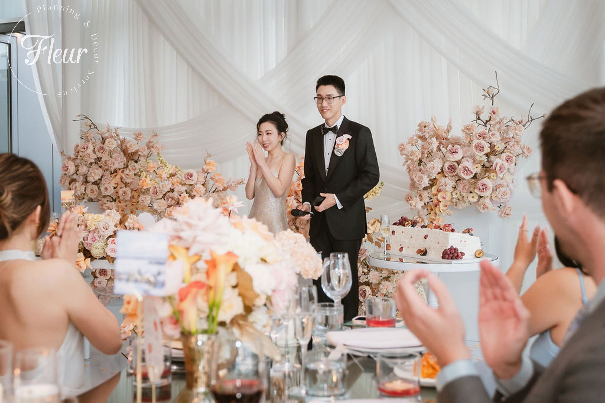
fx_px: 706
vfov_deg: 31.9
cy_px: 202
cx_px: 302
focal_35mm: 42
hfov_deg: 46.4
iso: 1600
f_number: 2.8
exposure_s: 1/1250
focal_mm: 28
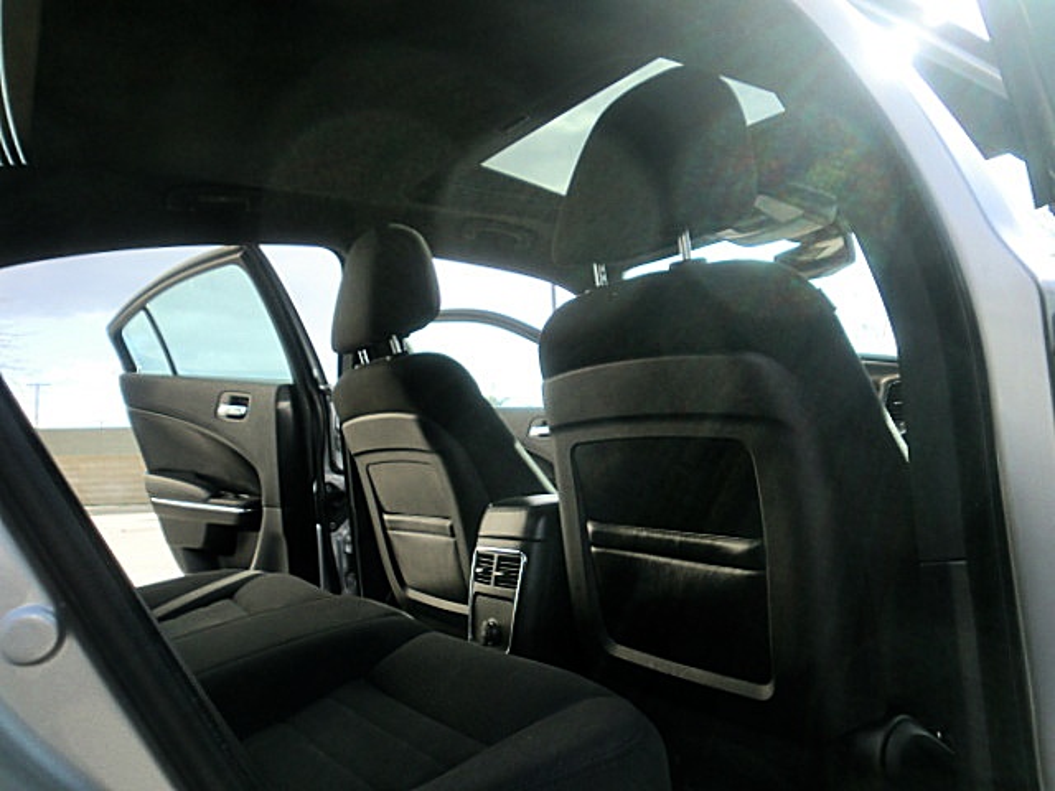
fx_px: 792
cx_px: 528
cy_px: 396
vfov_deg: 53.1
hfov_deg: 67.3
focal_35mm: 26
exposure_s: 1/400
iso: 64
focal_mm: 4.65
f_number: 2.6
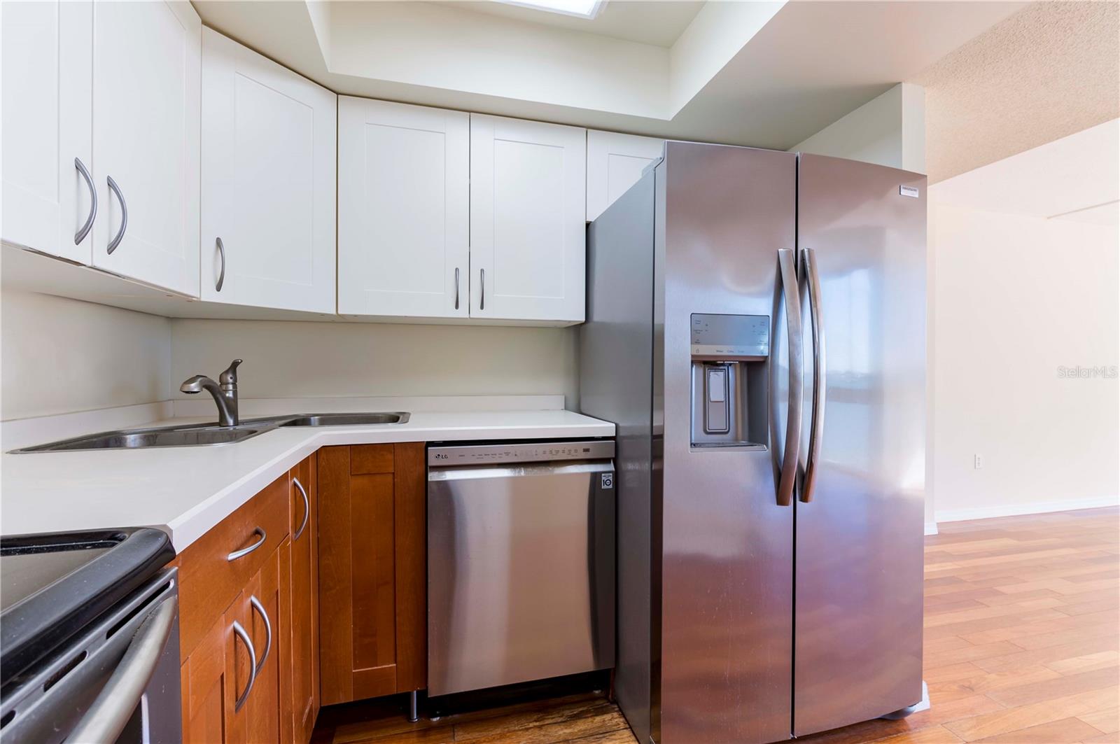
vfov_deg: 73.6
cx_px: 560
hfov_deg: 96.8
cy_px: 372
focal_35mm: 16
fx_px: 497
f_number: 9
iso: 100
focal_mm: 16
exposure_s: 1/40
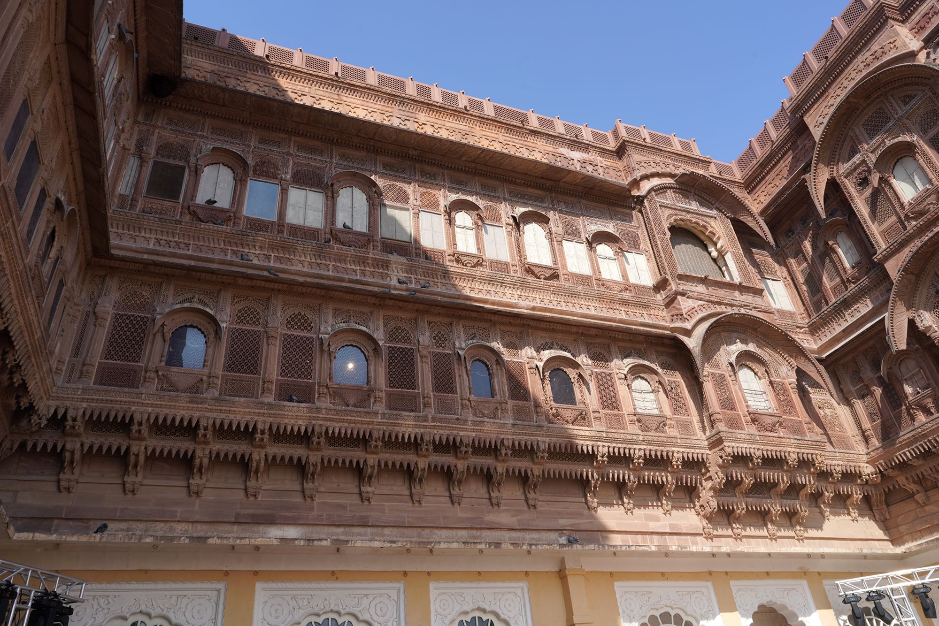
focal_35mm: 24
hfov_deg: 73.7
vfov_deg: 53.1
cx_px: 470
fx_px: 626
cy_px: 313
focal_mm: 24
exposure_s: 1/100
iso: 100
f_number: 13
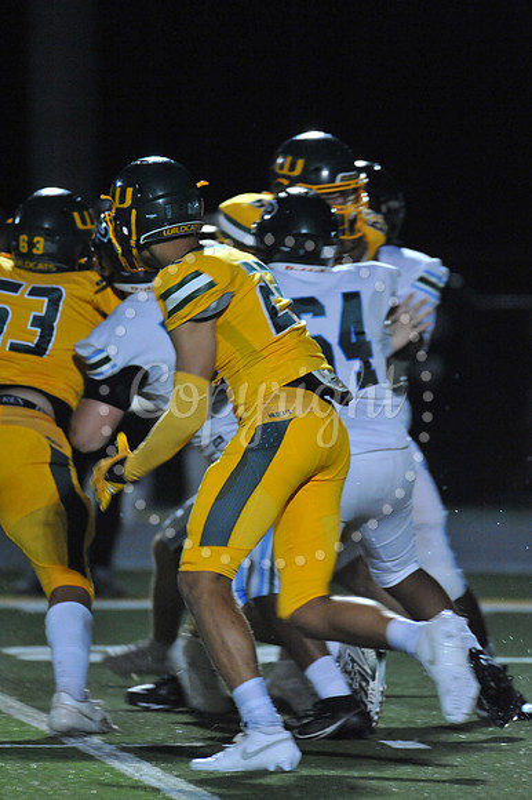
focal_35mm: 600
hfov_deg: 2.3
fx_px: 13315
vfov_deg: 3.4
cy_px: 400
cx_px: 266
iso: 6400
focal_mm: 600
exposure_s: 1/200
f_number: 6.3
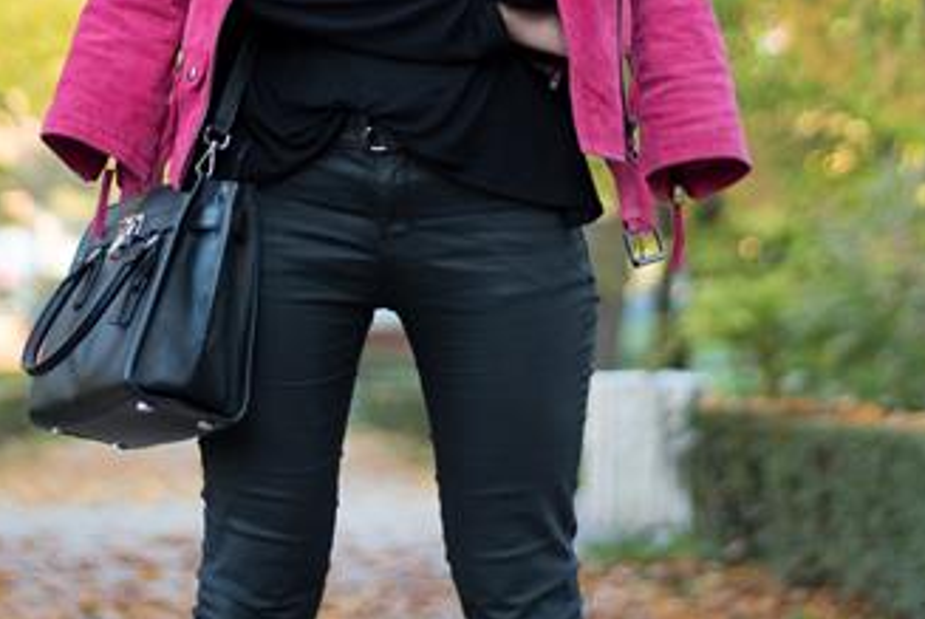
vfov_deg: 12.3
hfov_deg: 18.6
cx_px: 464
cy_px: -52
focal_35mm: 110
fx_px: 2830
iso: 200
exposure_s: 1/250
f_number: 1.8
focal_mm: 50
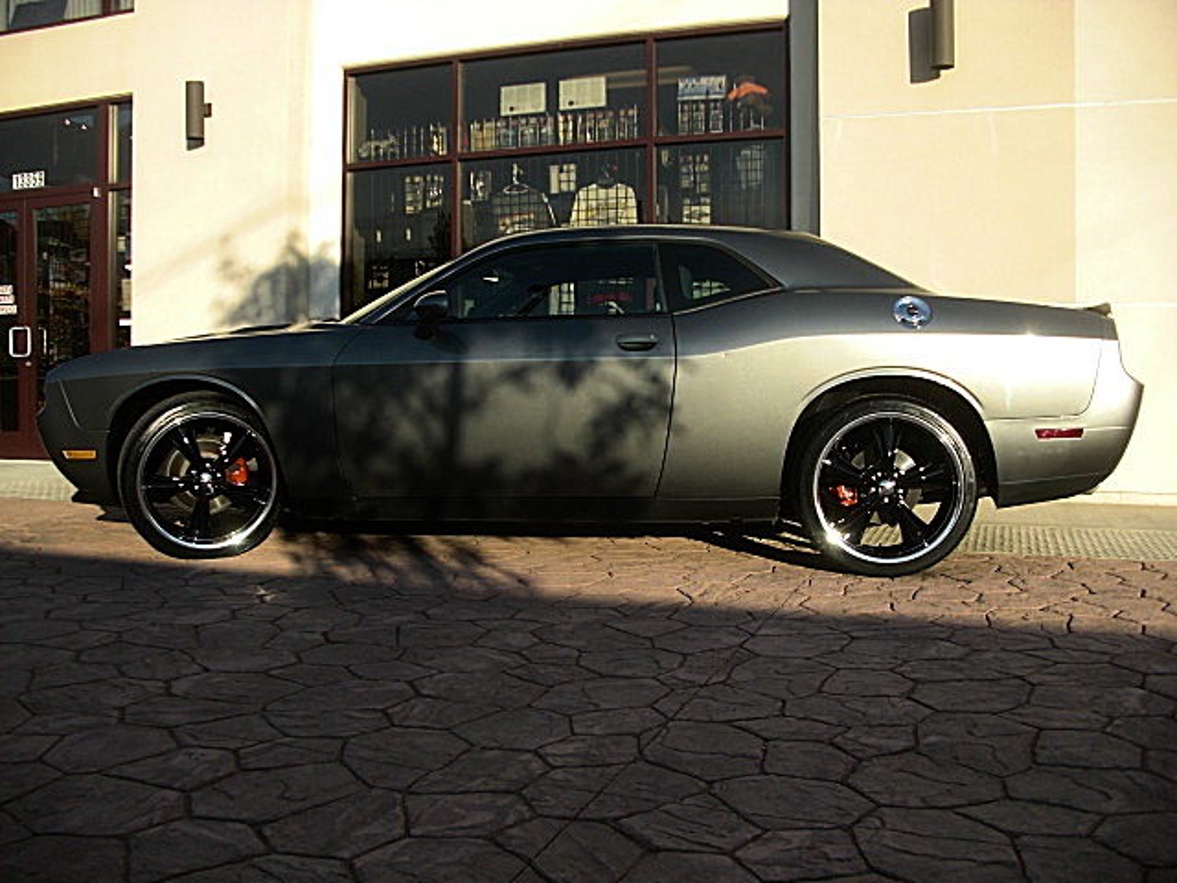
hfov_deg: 51.4
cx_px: 588
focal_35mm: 36
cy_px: 442
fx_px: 1224
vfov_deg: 39.7
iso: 50
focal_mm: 6.3
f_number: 2.8
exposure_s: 1/500
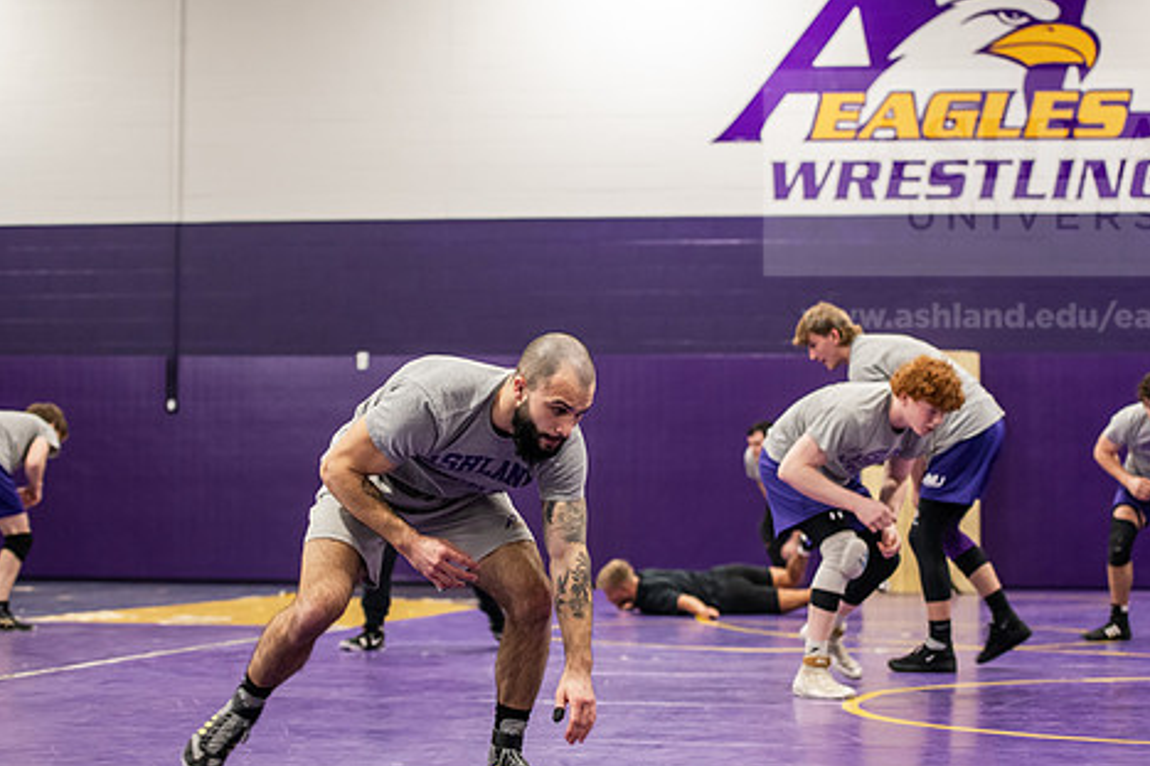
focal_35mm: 87
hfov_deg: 23.4
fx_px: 2778
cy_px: 368
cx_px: 690
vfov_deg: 15.7
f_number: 3.2
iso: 1600
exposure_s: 1/200
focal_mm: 70
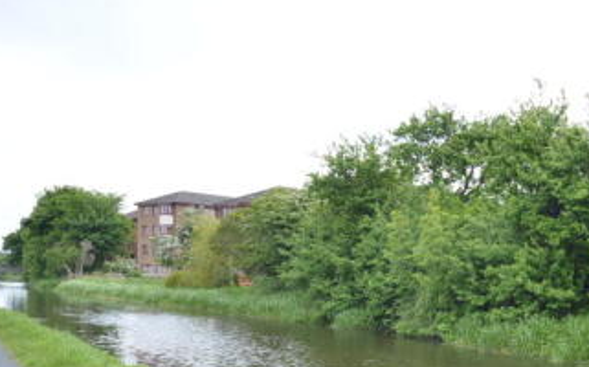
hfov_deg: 38.3
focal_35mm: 50
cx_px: 501
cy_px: 305
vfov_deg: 25.2
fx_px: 802
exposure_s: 1/320
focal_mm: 16
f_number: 9
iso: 400
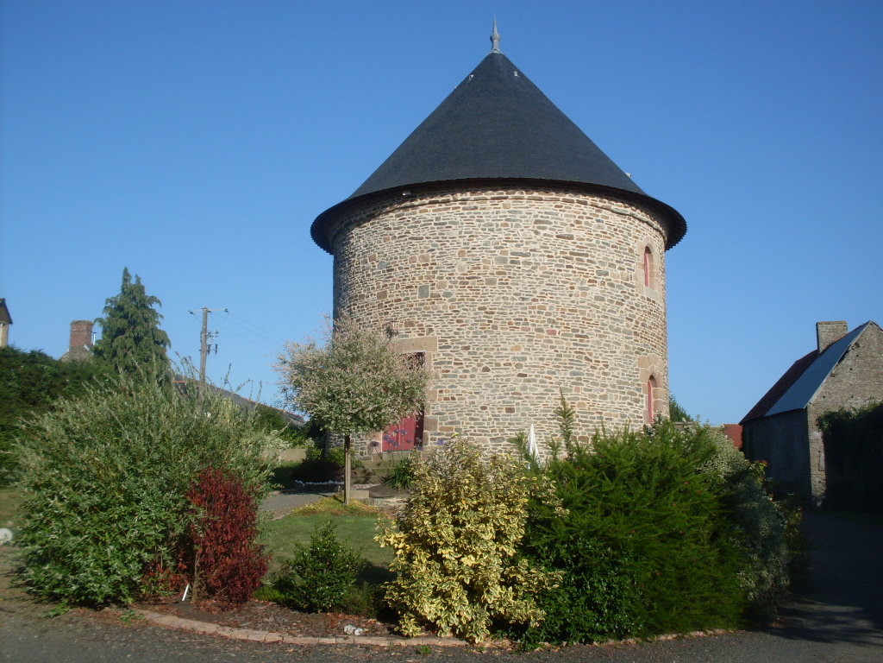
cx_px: 442
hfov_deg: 49.0
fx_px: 969
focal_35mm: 38
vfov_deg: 37.7
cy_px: 332
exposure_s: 1/250
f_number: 8.4
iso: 80
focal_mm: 6.3
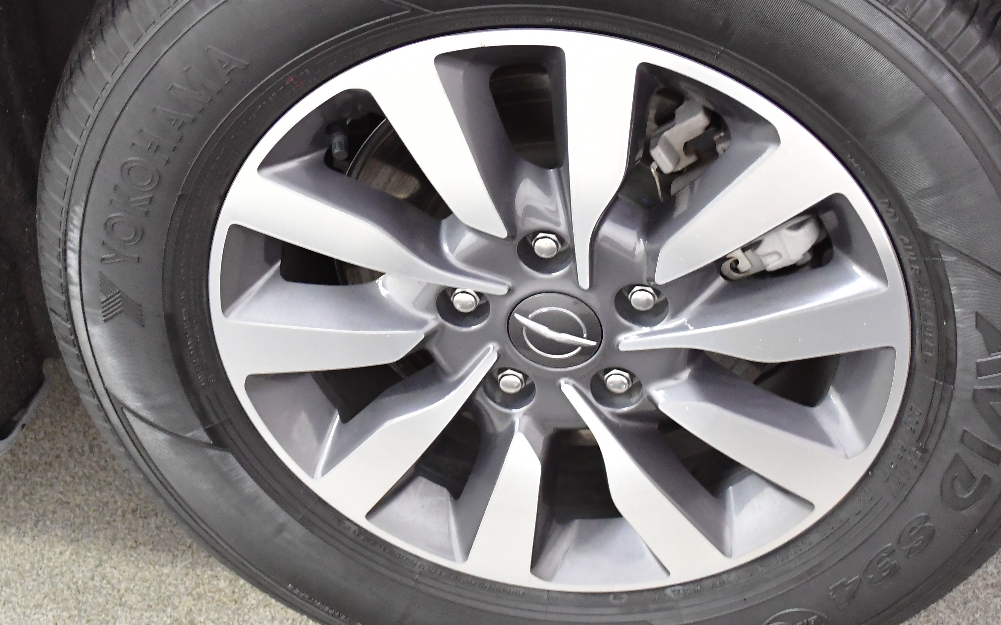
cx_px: 556
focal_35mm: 76
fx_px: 2073
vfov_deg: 17.1
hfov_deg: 27.1
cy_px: 239
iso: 3600
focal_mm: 32
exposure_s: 1/40
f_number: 4.8
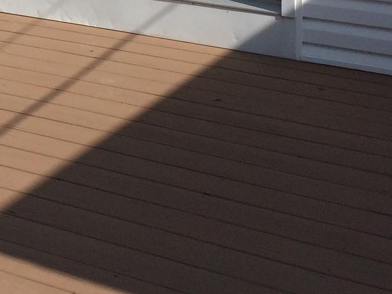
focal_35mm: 104
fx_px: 1177
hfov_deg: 18.1
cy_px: -160
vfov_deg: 13.3
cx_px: -56
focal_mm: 4.12
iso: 40
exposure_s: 1/3425
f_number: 2.2
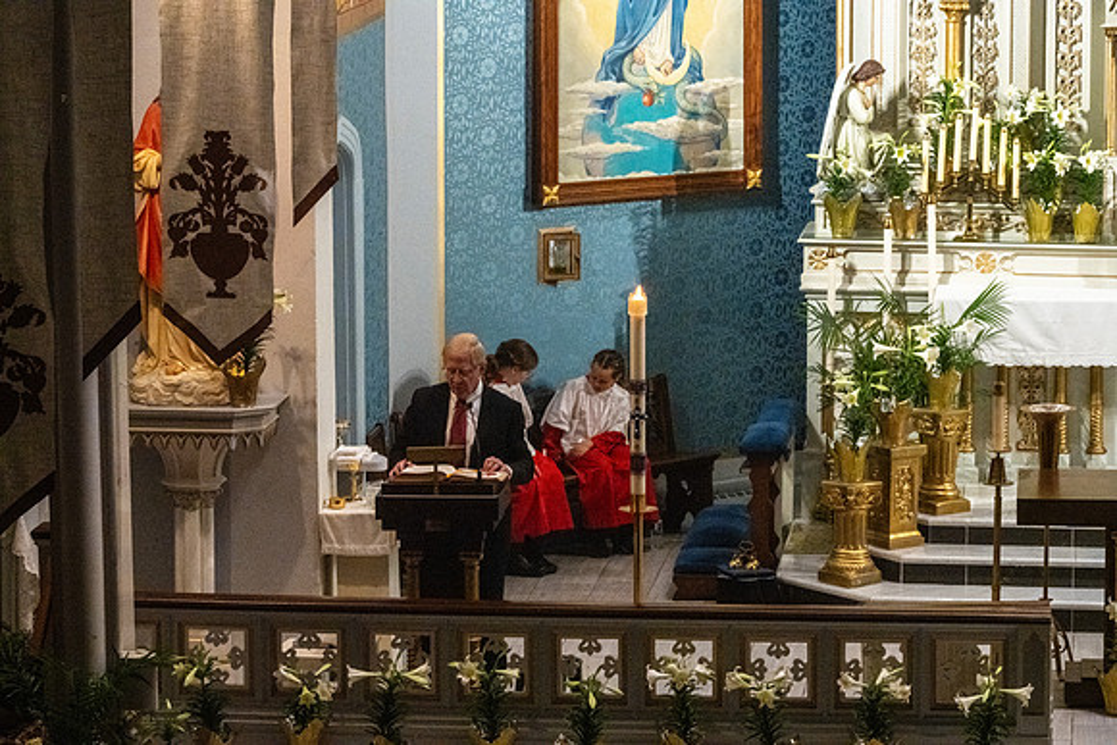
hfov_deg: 14.7
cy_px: 372
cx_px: 558
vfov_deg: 9.8
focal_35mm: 140
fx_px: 4345
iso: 5000
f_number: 20
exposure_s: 1/40
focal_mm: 140
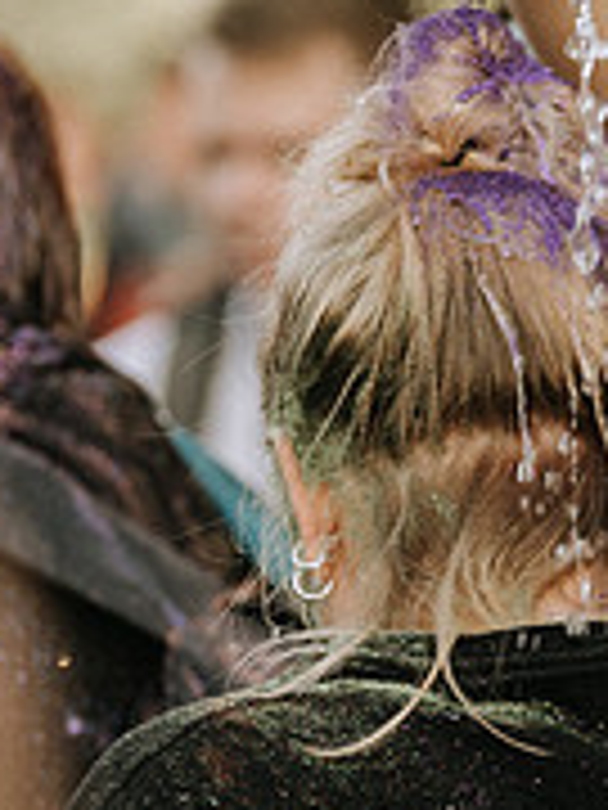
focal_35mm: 360
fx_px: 8431
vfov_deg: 5.5
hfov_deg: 4.1
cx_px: 698
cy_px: 524
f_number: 2.8
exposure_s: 1/400
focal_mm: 116
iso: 125
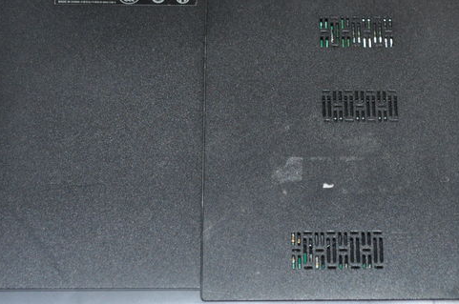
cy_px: 94
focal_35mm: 106
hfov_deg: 19.3
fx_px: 1349
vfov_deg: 12.8
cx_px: 304
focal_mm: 34
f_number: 4.5
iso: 800
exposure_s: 1/60
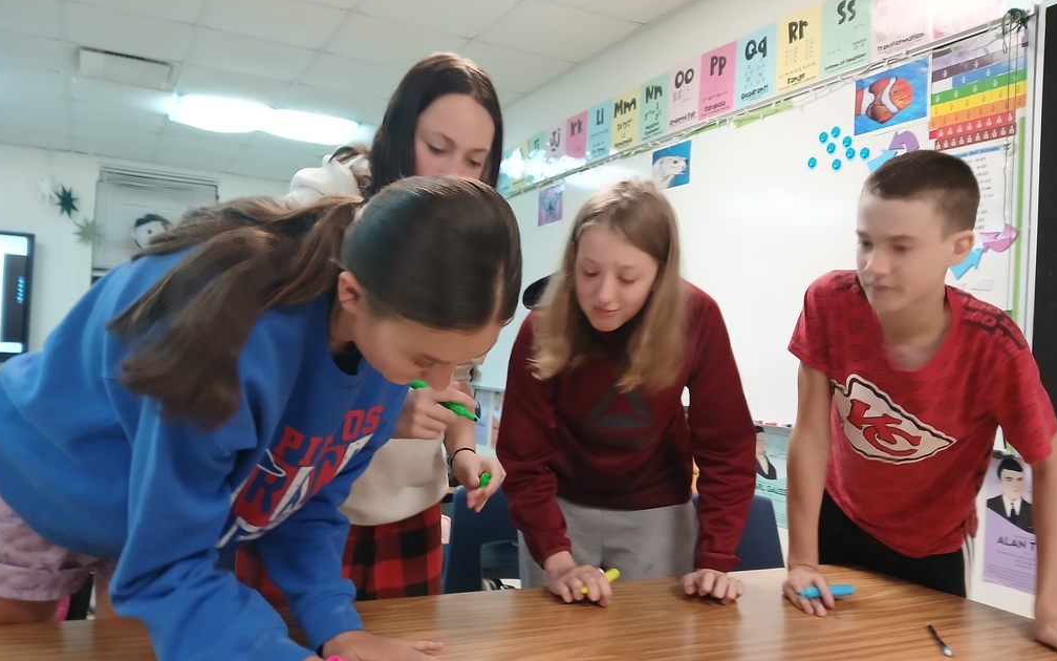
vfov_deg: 44.5
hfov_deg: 66.5
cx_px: 524
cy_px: 360
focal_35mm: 28
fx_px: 807
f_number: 1.8
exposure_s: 1/30
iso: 250
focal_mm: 3.98
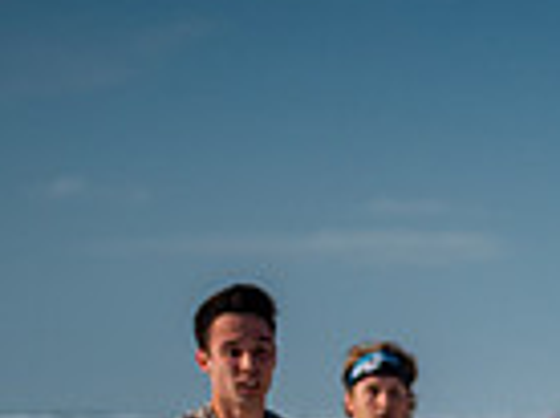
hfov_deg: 5.7
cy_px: 522
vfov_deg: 4.3
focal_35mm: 345
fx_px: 5572
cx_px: 641
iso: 320
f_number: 2.8
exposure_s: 1/4000
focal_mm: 78
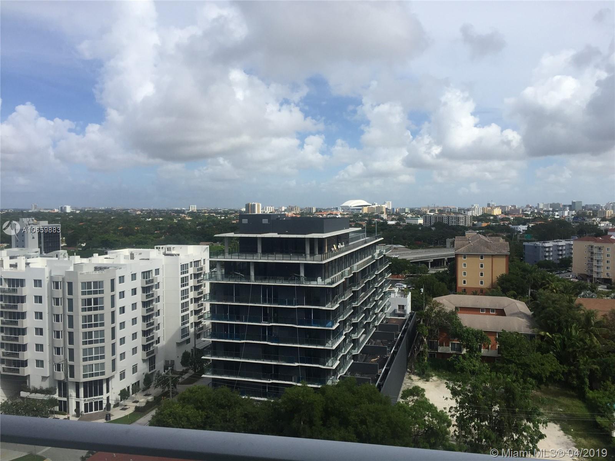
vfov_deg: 48.2
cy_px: 230
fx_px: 515
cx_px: 308
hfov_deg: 61.7
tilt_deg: -3.6
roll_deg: -1.2
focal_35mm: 29
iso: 32
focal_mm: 4.15
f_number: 2.2
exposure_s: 1/3300
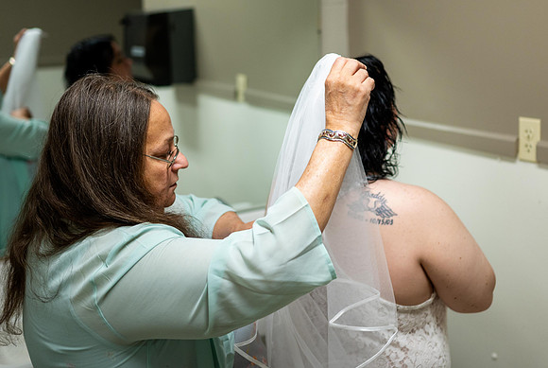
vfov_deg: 27.1
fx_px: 757
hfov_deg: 39.4
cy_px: 109
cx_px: 356
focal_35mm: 50
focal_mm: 35
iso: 800
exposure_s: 1/250
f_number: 1.8
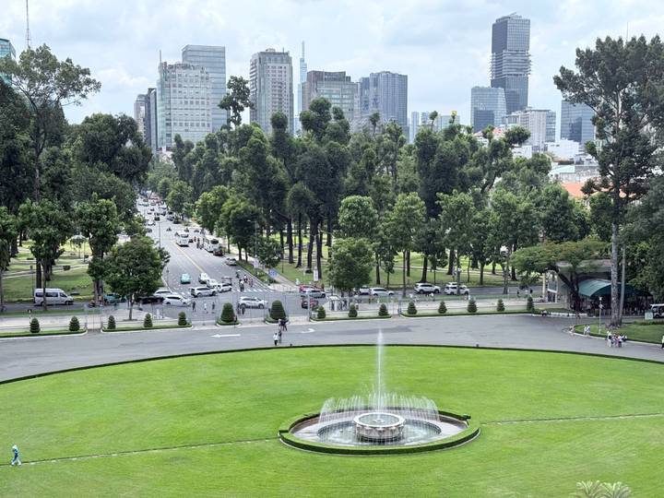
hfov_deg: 39.7
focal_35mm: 48
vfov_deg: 30.3
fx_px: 921
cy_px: 249
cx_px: 332
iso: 100
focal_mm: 6.76
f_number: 1.78
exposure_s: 1/3534
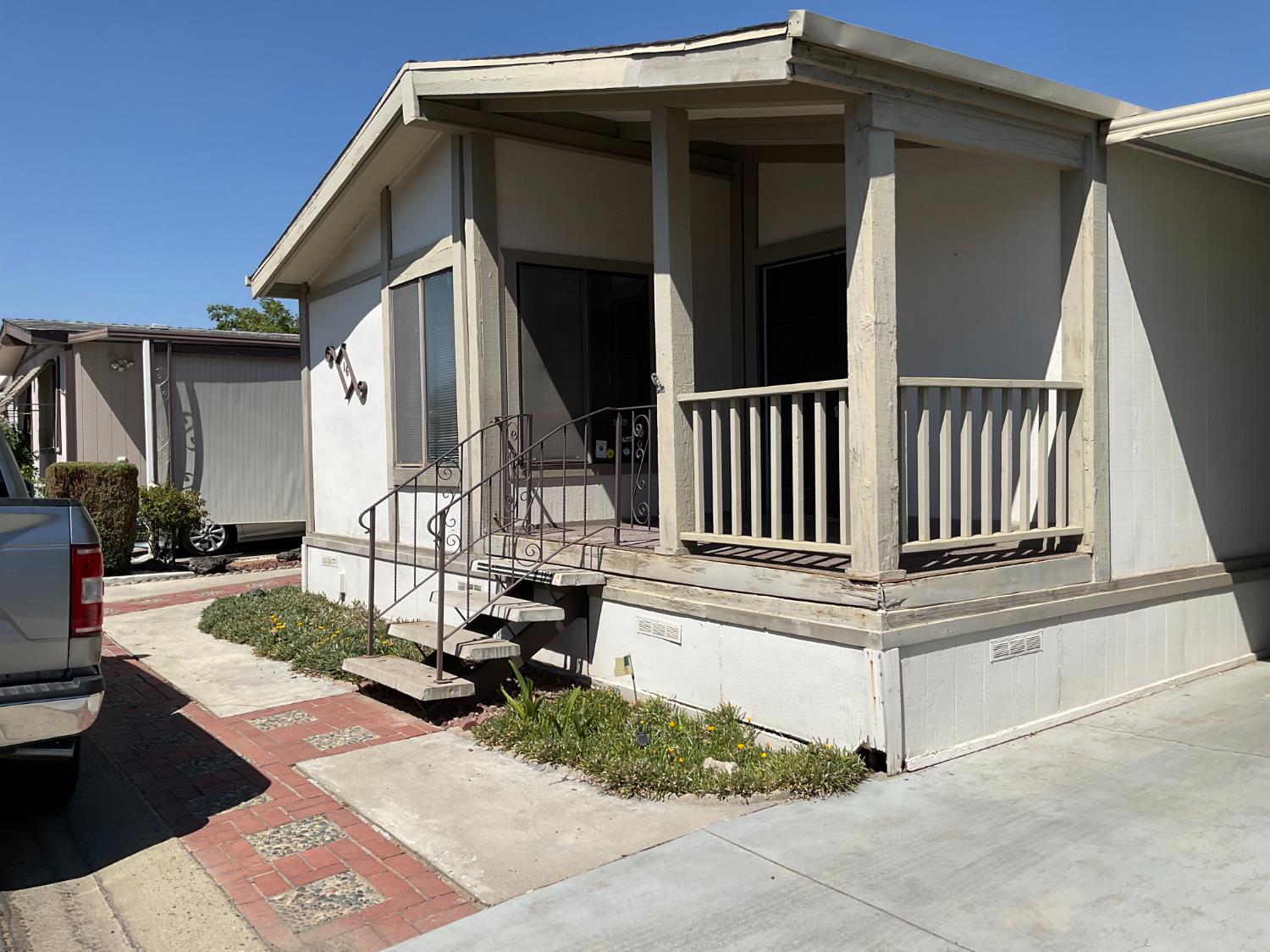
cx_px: 635
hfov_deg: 61.7
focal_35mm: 29
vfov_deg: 48.2
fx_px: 1064
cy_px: 476
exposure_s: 1/2959
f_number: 1.8
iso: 16
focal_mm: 3
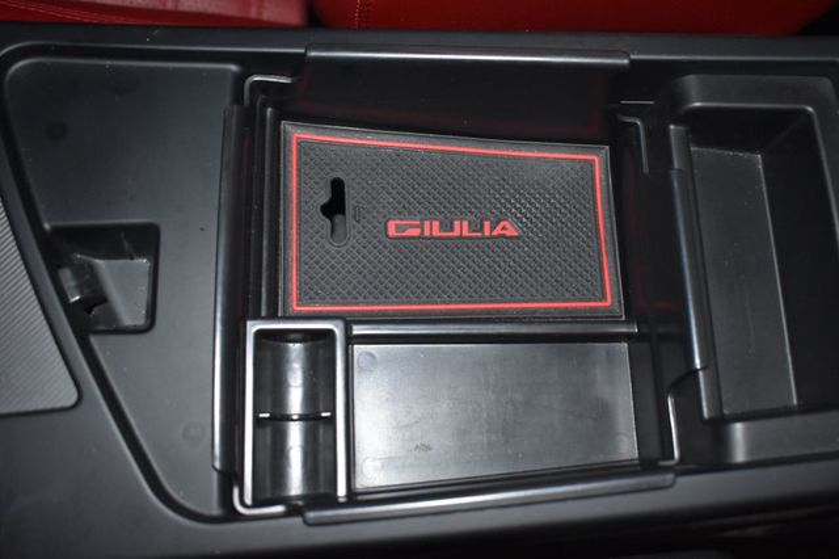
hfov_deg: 53.2
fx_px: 839
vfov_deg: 36.8
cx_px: 420
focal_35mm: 36
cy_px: 280
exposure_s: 1/60
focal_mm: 24
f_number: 3.8
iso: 1600
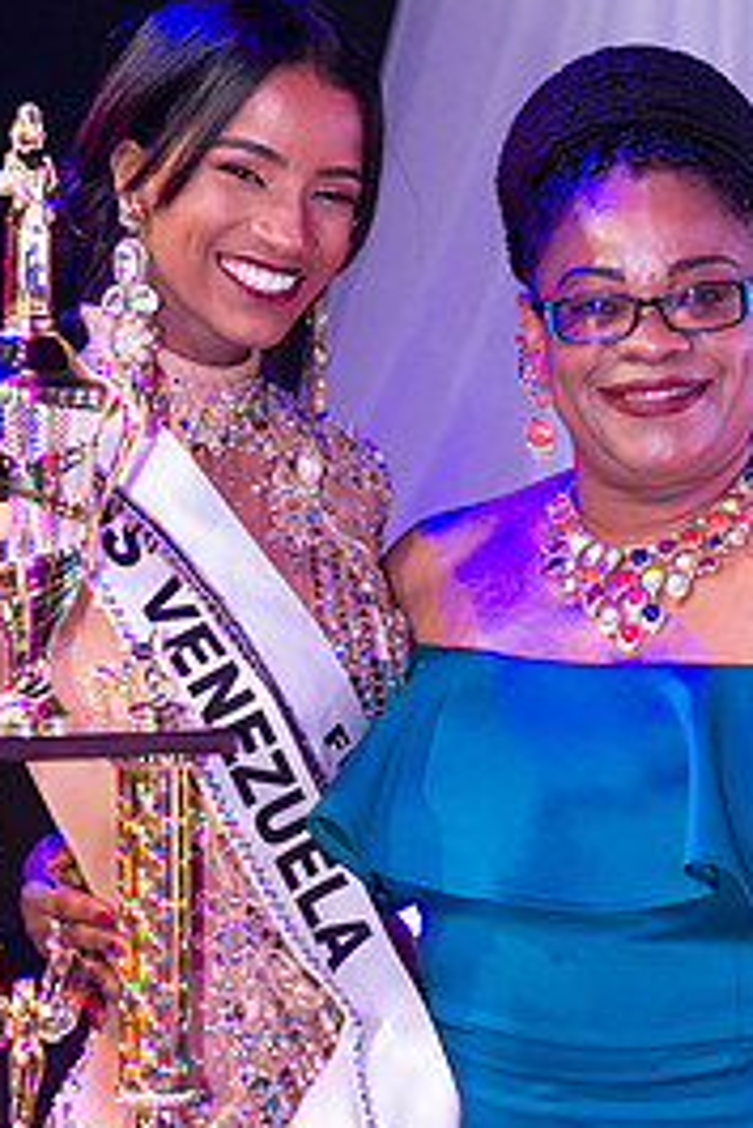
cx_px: 268
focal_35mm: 112
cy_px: 536
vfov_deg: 18.3
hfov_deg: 12.2
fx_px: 3509
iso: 4000
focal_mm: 66
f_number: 5
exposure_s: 1/160
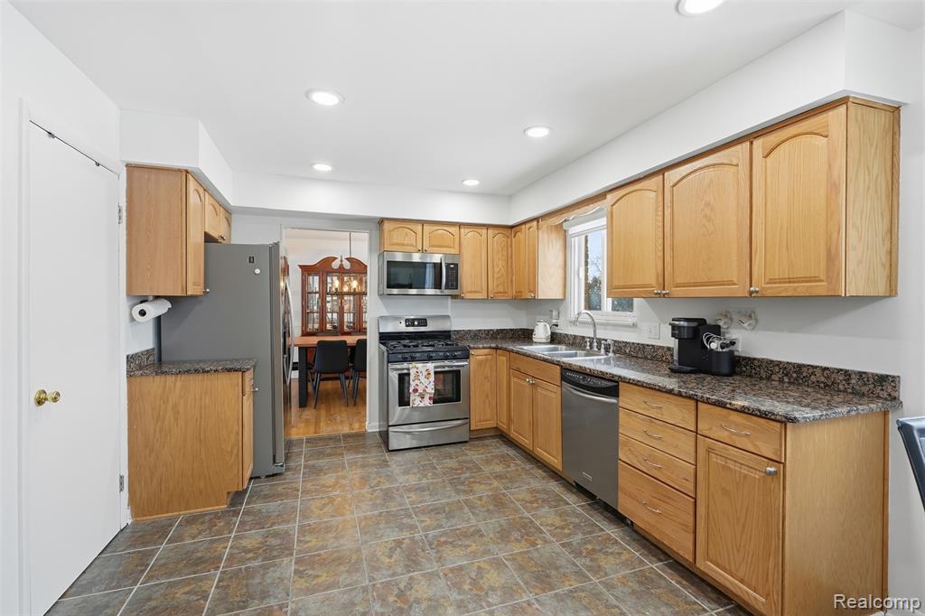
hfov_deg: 96.8
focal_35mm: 16
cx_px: 462
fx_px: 411
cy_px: 308
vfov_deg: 73.7
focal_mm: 16
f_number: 8
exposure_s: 1/320
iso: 400
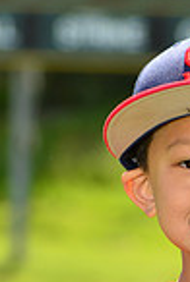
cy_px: 411
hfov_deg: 2.2
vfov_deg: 3.2
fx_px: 4995
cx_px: 236
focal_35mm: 634
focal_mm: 160
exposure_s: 1/250
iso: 200
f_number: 8
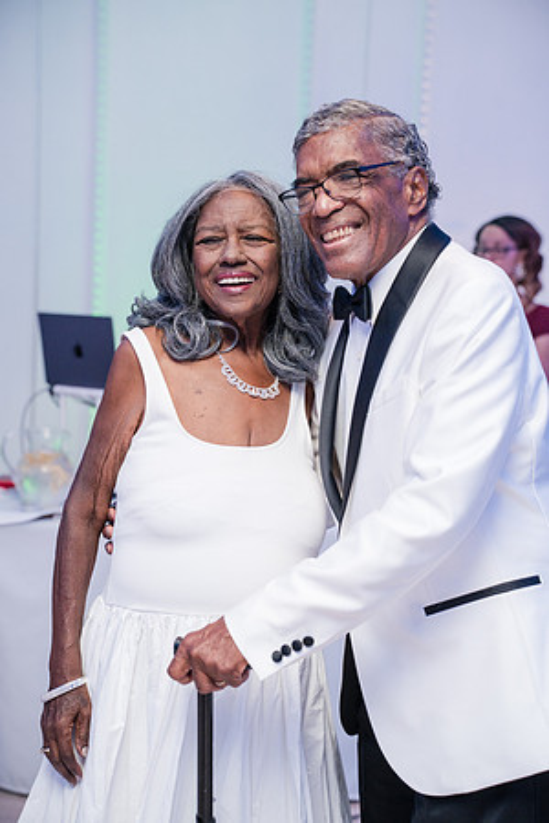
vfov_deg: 28.8
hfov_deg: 19.5
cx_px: 274
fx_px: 1601
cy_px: 412
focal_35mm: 70
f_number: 4
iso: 3200
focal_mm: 70
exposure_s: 1/250
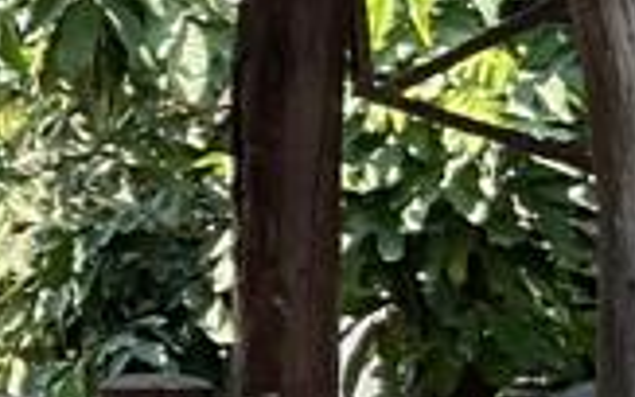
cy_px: 230
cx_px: -851
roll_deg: -0.1
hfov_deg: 8.9
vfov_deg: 6.1
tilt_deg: -4.7
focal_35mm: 216
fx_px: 3739
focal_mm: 3
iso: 16
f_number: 1.8
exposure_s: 1/124
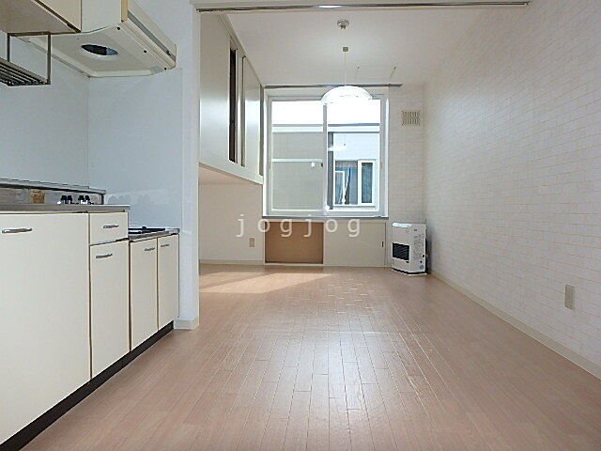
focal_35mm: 21
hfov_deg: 79.0
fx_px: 365
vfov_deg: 63.4
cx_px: 300
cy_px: 226
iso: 125
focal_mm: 3.7
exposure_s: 1/200
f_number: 3.5
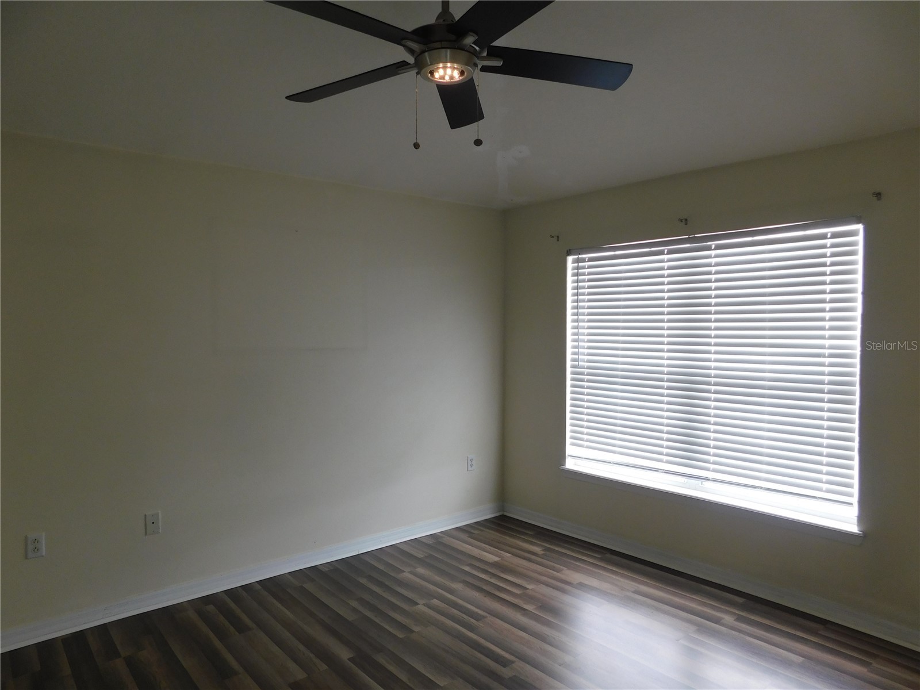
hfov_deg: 73.9
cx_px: 460
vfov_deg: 58.9
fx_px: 611
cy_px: 345
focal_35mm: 23
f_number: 3
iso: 125
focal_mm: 4
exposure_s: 1/30
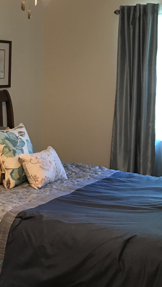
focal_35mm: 57
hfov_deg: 20.7
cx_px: 17
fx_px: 435
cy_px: 124
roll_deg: -0.9
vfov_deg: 36.5
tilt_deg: -4.7
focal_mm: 3.99
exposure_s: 1/15
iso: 64
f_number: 1.8
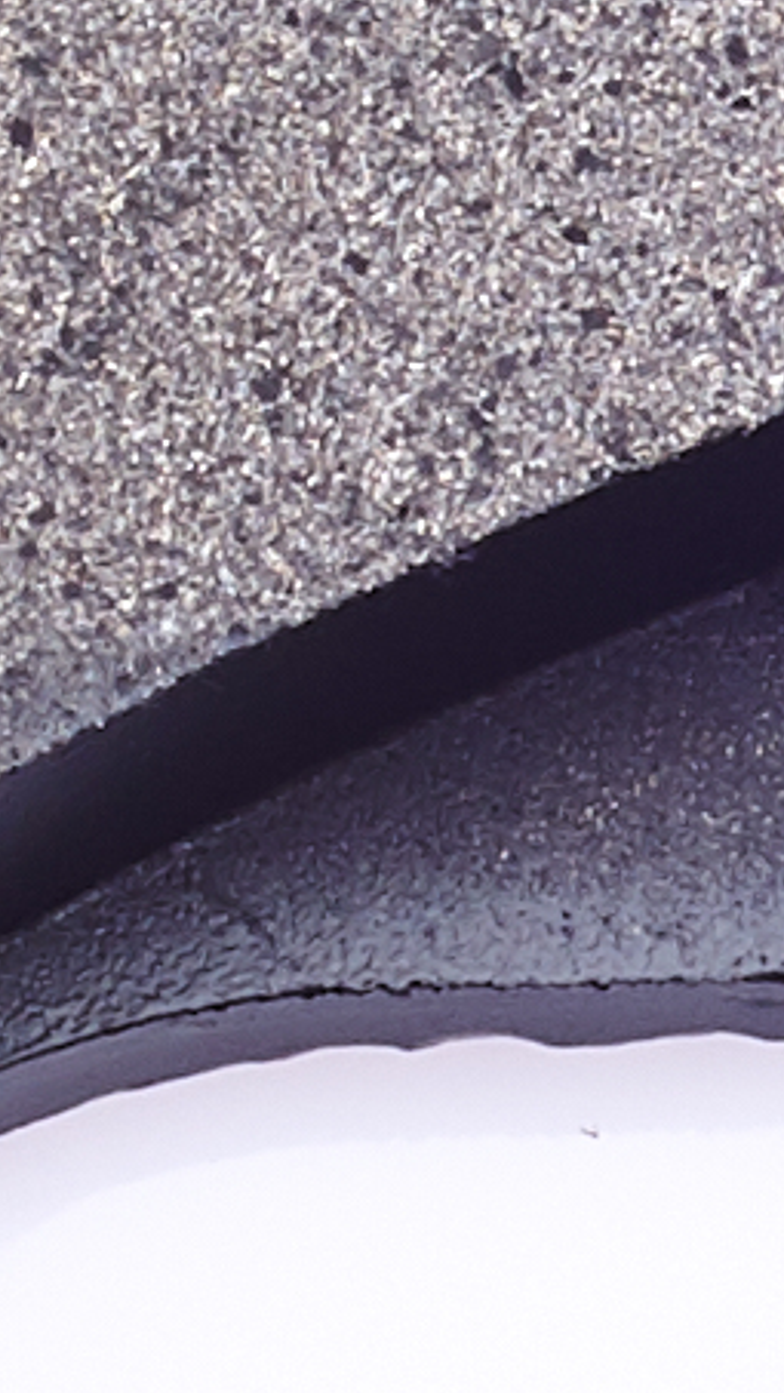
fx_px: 27407
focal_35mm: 742
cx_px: 1765
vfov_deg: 2.9
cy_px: 646
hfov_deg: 1.6
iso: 200
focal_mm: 50
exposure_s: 1/100
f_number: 11
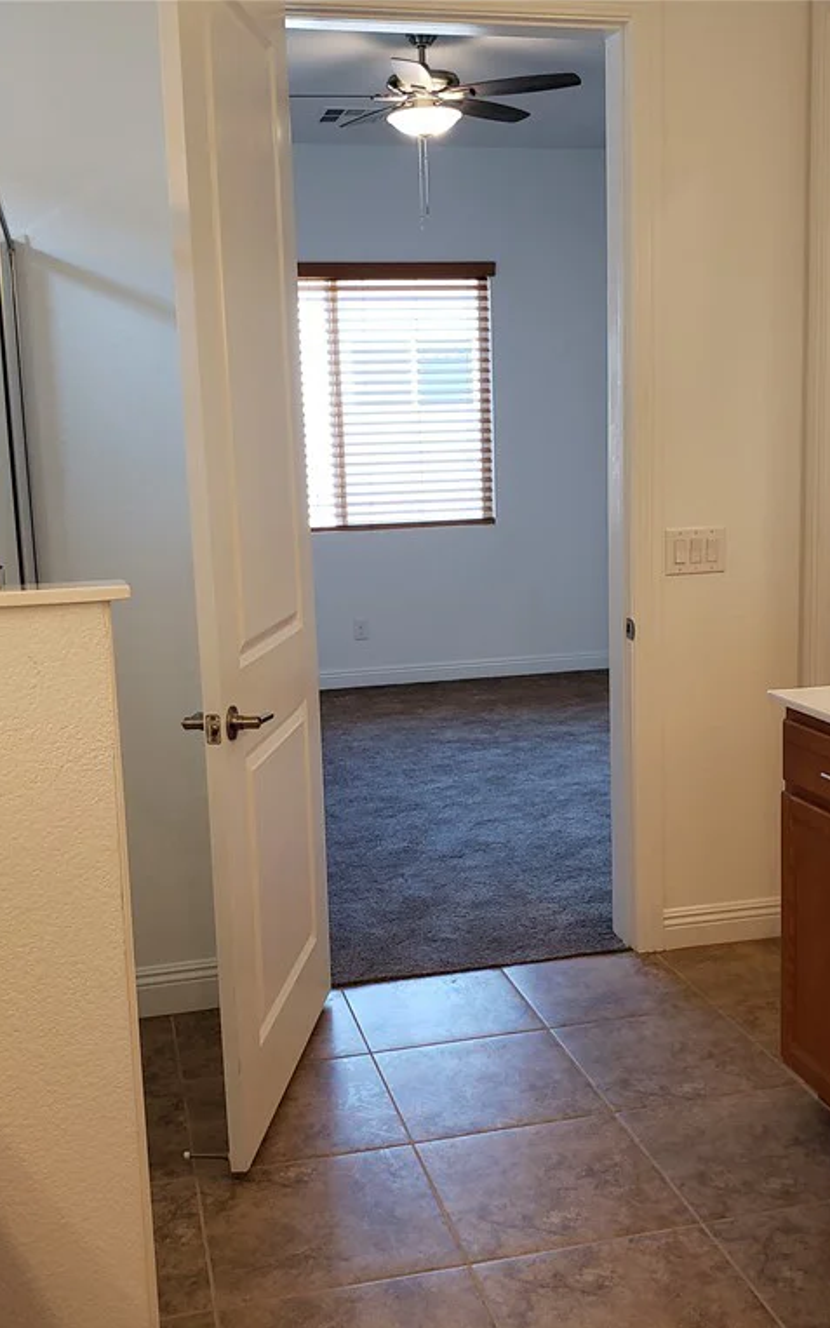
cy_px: 667
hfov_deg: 34.4
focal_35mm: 37
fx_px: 1339
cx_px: 432
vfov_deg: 52.7
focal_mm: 4.3
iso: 125
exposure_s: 1/60
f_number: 2.4
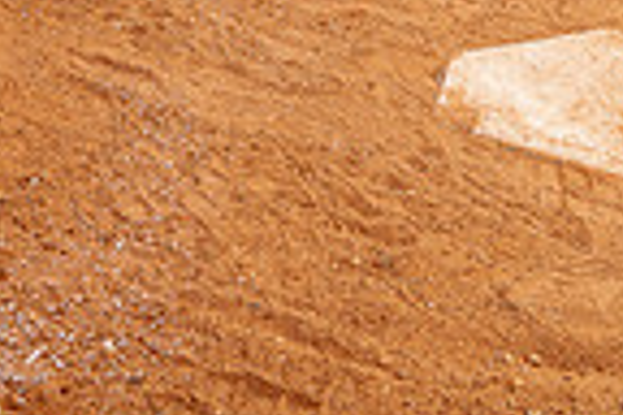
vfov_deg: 14.0
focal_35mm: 75
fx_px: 1298
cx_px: 355
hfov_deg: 27.0
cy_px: -519
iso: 100
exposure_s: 1/250
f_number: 5.6
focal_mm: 24
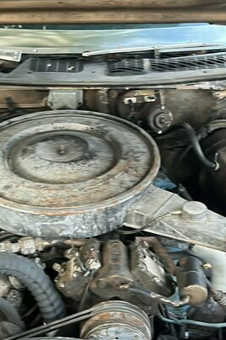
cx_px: 74
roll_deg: +0.2
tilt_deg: -38.3
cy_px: 217
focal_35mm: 67
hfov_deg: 20.2
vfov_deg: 29.9
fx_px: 631
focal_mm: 5.1
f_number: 1.6
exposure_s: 1/60
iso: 160
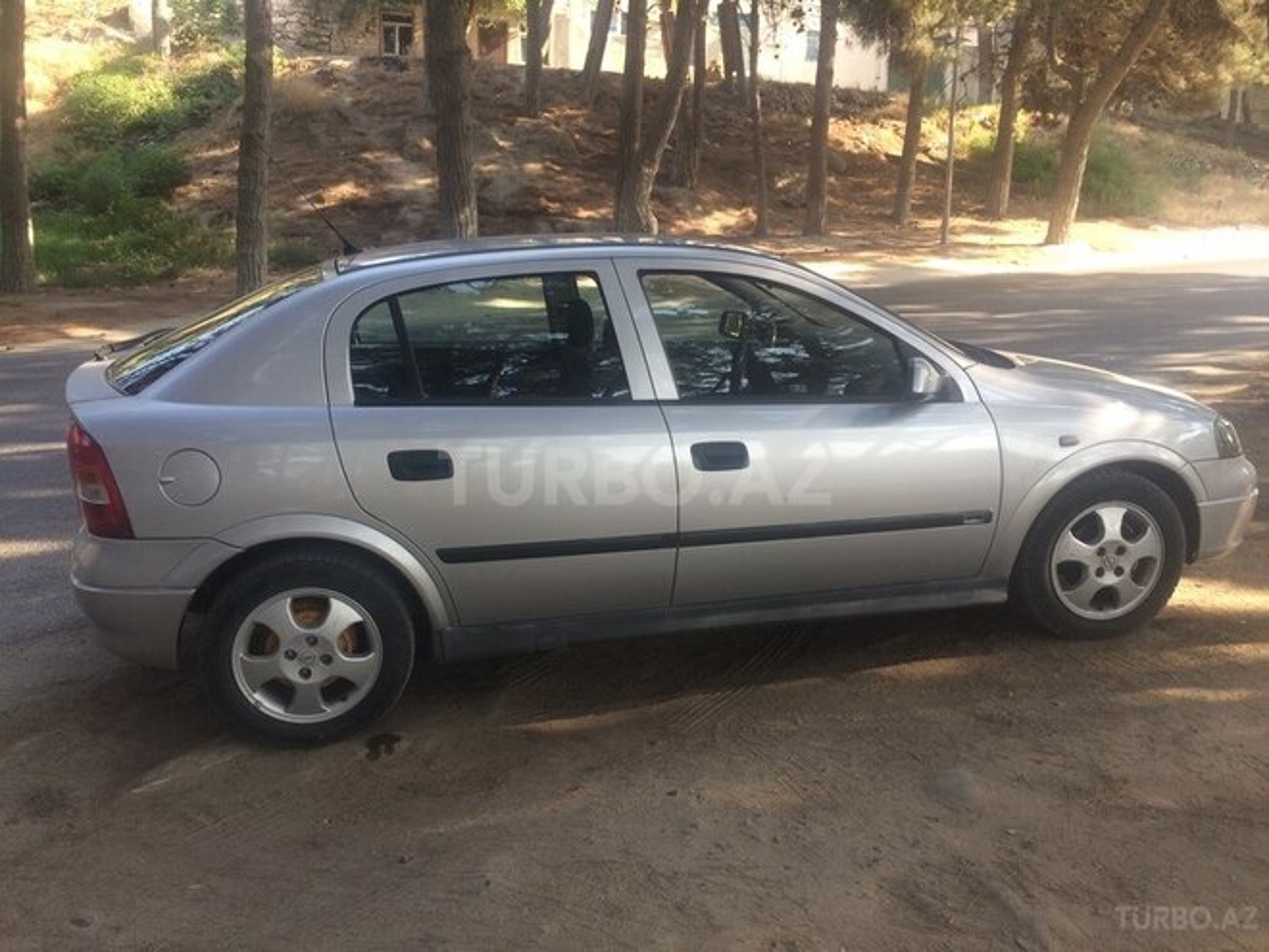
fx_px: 1063
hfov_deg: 61.7
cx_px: 634
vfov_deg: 48.2
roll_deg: -1.8
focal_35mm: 29
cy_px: 476
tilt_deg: -10.5
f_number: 2.2
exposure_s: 1/114
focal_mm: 4.15
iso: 32
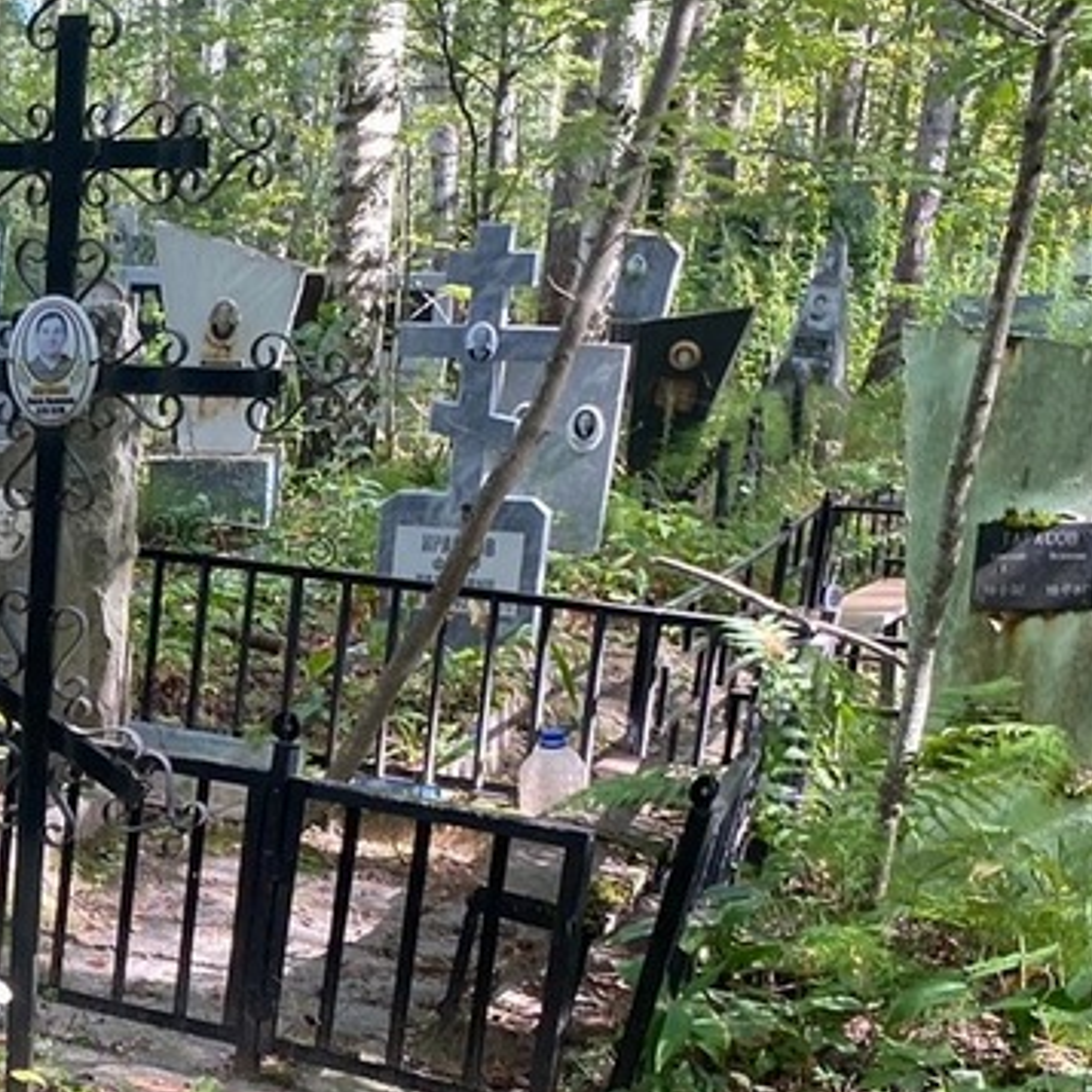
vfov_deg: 25.4
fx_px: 2356
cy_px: 939
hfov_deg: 23.2
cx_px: -324
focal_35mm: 66
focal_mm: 4.25
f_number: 1.8
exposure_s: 1/121
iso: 100
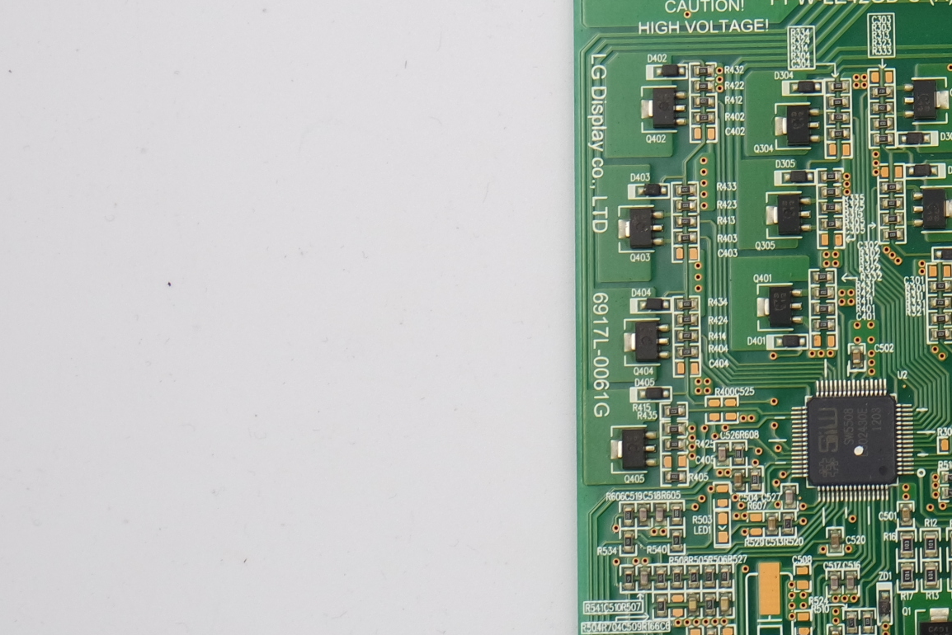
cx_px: 1199
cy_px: 194
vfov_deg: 11.8
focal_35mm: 116
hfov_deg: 16.7
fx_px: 3068
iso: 160
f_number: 5
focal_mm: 17
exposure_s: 1/125
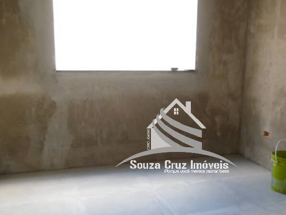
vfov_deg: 33.4
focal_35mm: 43
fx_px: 355
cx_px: 176
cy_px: 136
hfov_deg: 43.5
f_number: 2.5
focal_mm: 4.5
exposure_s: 1/30
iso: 80
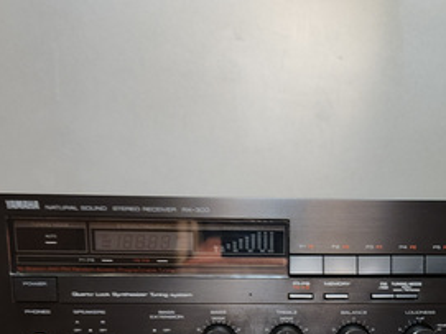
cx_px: 316
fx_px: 657
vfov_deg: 26.5
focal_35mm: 51
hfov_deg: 36.9
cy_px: 357
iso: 500
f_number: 1.8
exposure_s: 1/50
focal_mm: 5.4
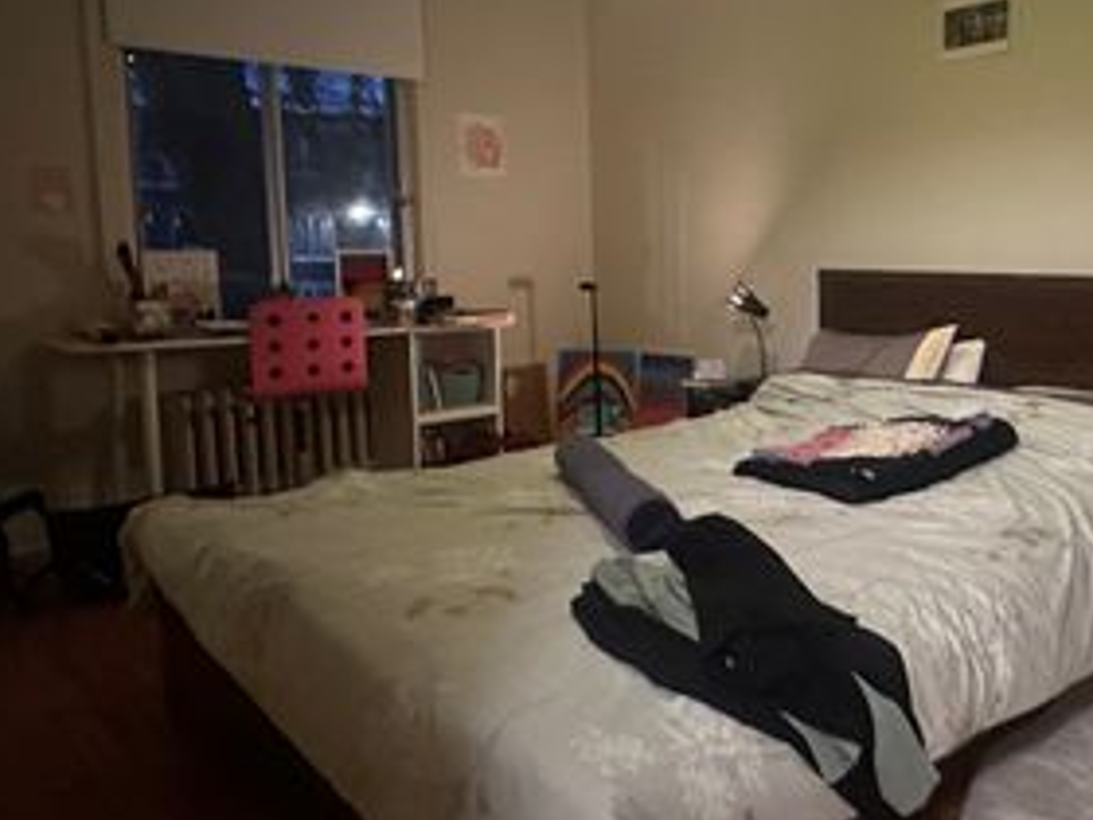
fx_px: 947
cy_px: 332
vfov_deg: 46.6
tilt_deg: -4.9
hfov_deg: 55.1
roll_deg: -0.4
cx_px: 898
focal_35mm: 30
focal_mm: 2.22
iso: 1600
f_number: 2.2
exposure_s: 1/30
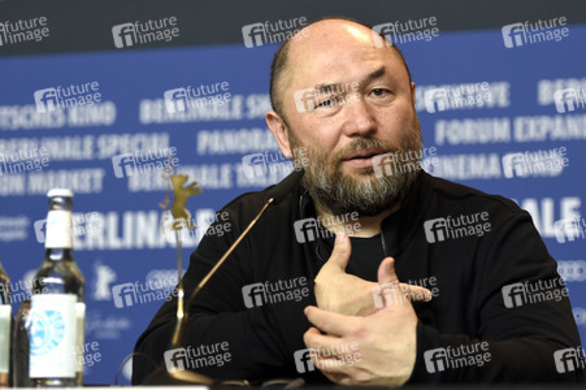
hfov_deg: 13.7
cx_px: 293
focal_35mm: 150
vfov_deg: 9.1
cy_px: 195
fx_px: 2440
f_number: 3.2
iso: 640
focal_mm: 100
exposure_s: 1/400
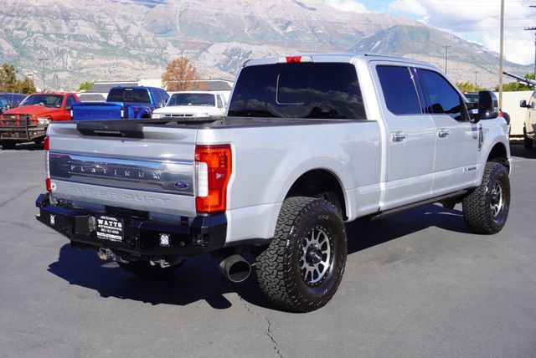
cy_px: 179
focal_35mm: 46
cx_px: 268
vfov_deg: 29.0
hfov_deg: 42.3
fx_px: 693
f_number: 10
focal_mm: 31
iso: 100
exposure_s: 1/125
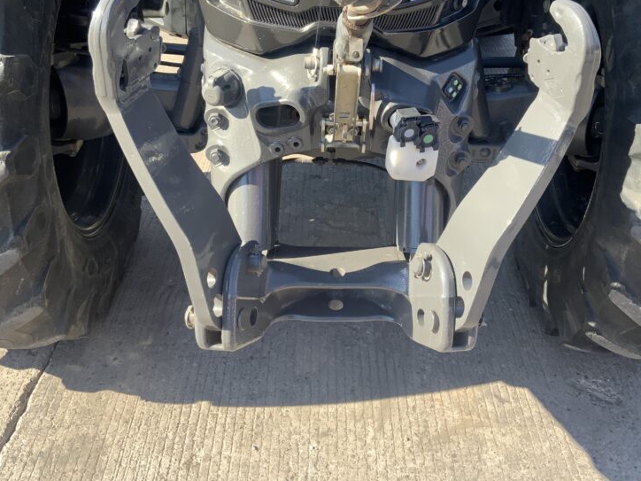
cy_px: 151
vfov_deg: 34.7
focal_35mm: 41
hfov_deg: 45.7
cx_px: 365
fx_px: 759
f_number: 1.8
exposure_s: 1/236
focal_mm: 3
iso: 16
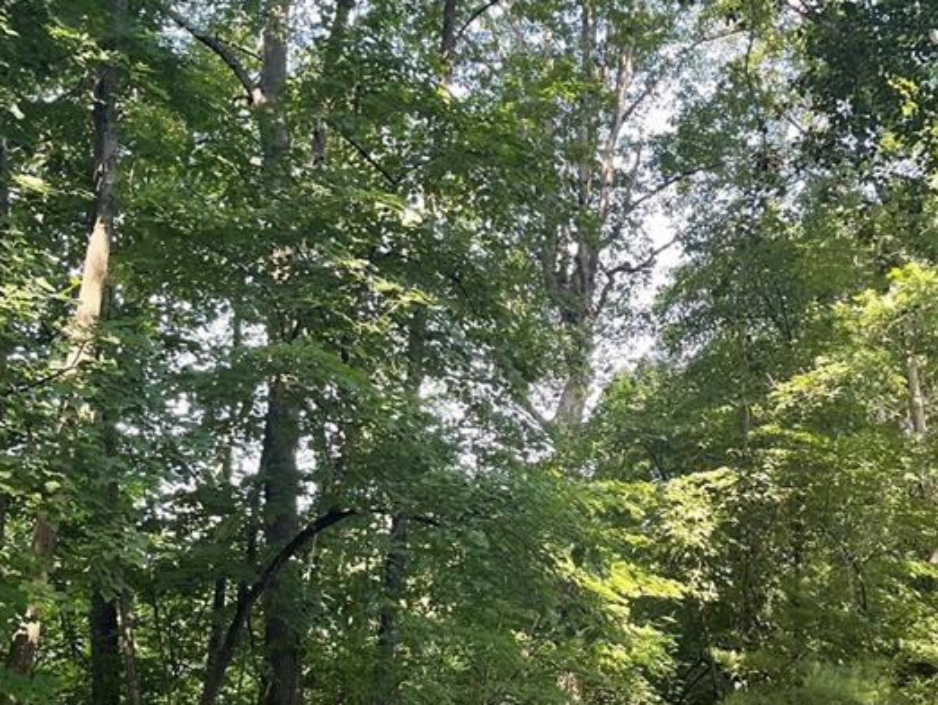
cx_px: 568
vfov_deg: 28.6
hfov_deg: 37.3
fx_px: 1383
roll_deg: -2.4
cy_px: 399
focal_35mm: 51
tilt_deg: +11.5
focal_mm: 5.1
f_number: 1.6
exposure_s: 1/121
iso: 40
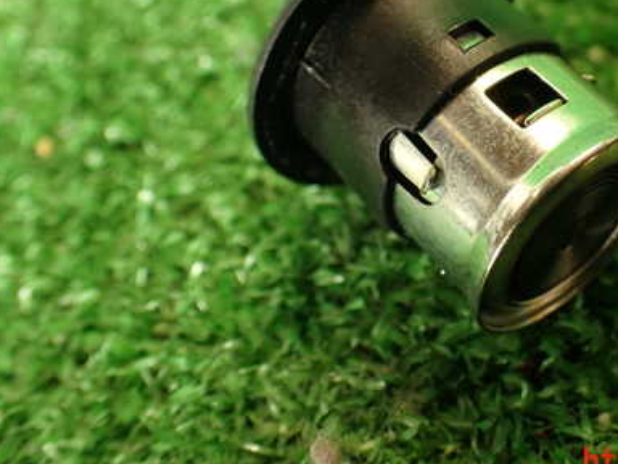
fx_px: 893
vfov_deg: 28.7
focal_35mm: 50
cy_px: 121
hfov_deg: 37.3
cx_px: 464
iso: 200
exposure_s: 1/30
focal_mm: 5.79
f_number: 2.4
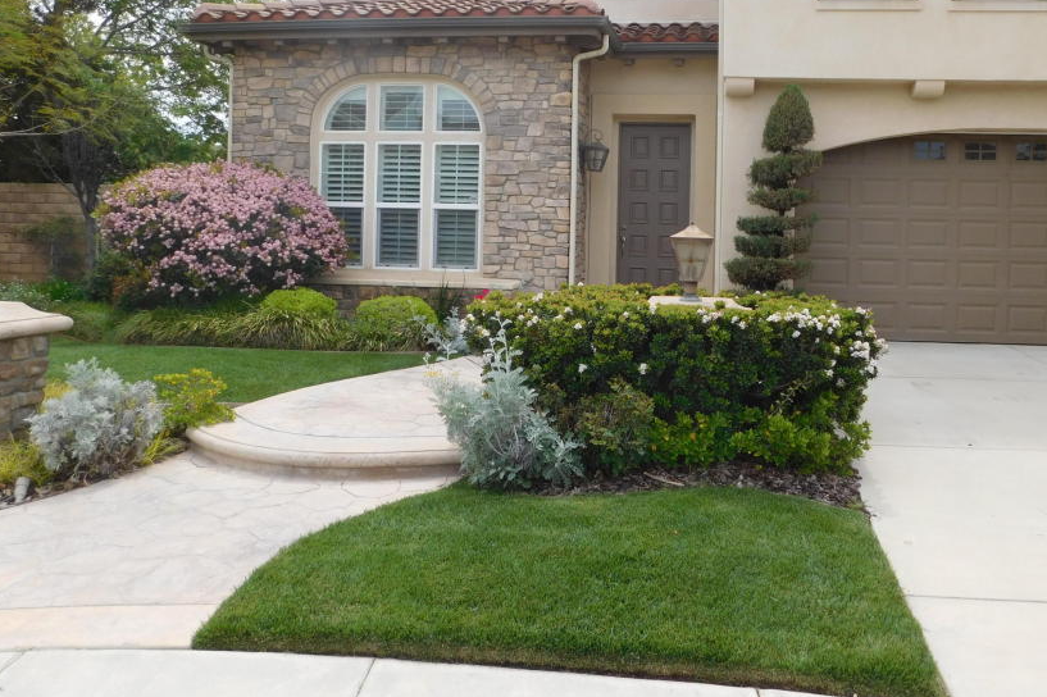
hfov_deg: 61.4
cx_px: 627
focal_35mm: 30
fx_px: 872
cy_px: 228
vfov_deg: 42.9
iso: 125
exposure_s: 1/1000
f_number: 3
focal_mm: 4
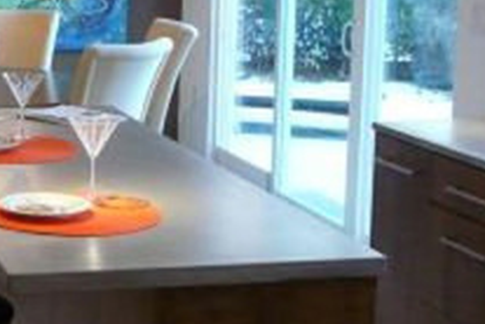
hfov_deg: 22.0
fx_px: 1212
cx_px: 26
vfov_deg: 15.2
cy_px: 103
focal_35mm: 90
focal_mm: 4.6
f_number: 2.8
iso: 400
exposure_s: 1/50
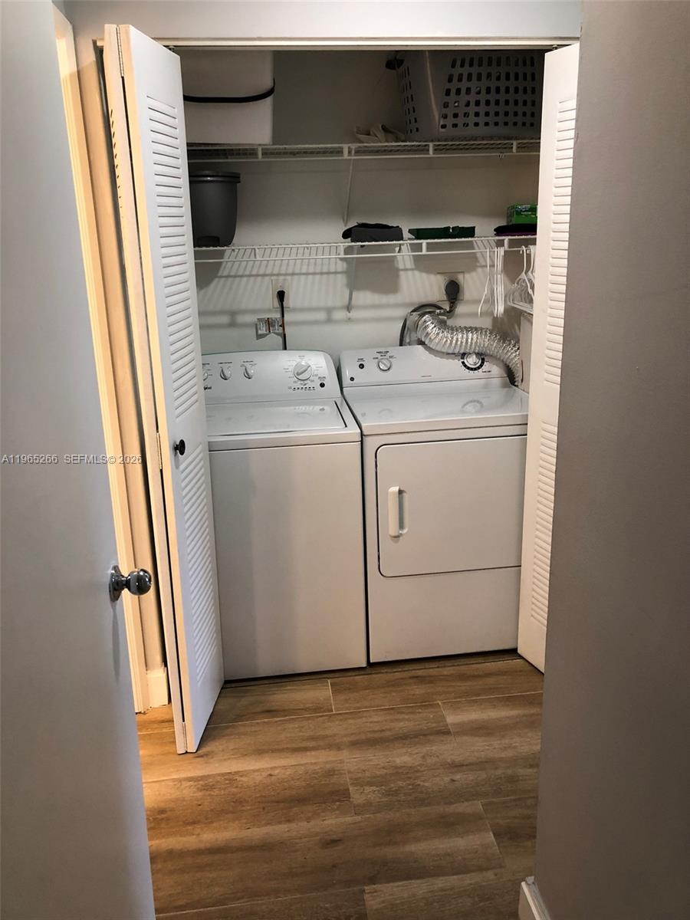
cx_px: 345
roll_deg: +1.5
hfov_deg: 49.7
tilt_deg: -15.4
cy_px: 460
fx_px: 744
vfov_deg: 63.4
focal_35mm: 28
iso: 40
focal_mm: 4
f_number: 1.8
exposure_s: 1/15
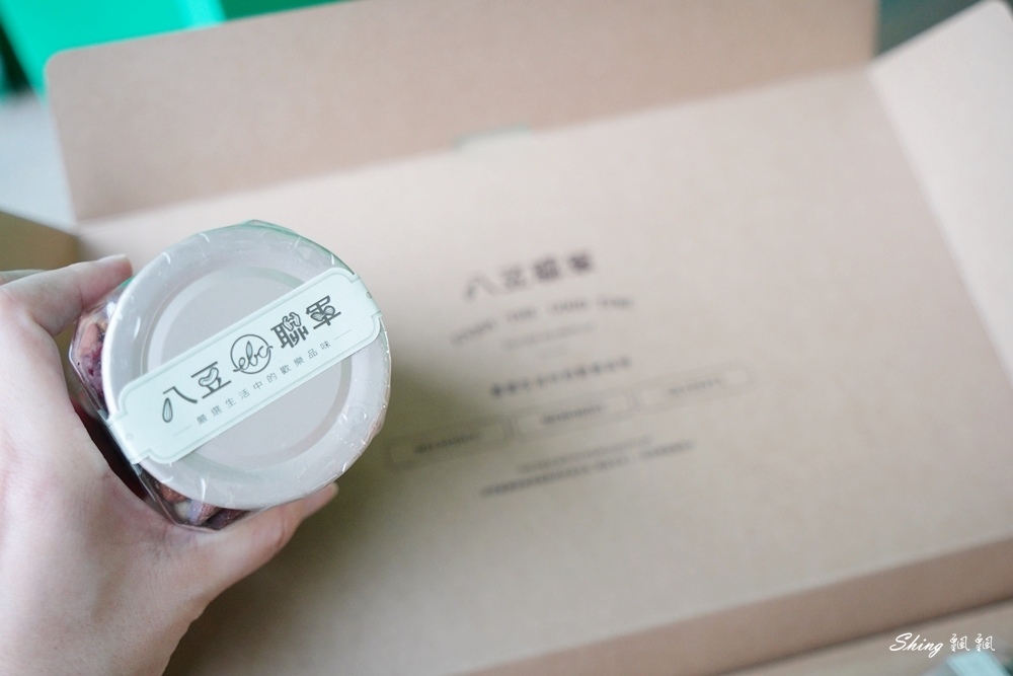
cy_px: 338
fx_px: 1154
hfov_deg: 47.4
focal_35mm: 41
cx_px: 506
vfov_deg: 32.6
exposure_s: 1/50
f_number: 4
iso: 1600
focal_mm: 41
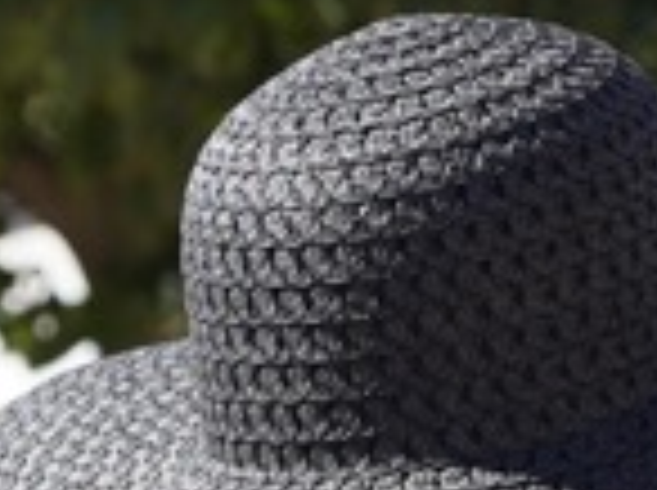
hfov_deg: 4.2
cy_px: 1216
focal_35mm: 447
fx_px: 8470
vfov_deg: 3.3
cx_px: 2264
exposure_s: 1/500
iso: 100
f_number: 4.5
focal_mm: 53
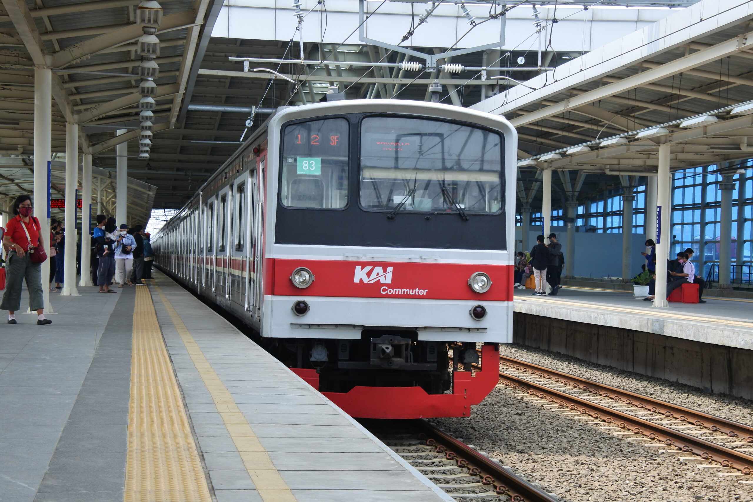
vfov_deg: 16.9
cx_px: 376
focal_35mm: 81
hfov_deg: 25.1
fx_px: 1694
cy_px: 251
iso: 160
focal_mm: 30
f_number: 5.6
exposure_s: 1/200
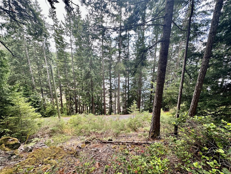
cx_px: 116
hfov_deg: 102.1
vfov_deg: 85.7
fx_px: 93
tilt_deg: -13.1
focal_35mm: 14
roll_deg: -0.8
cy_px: 87
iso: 40
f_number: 2.2
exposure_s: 1/99
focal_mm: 2.22
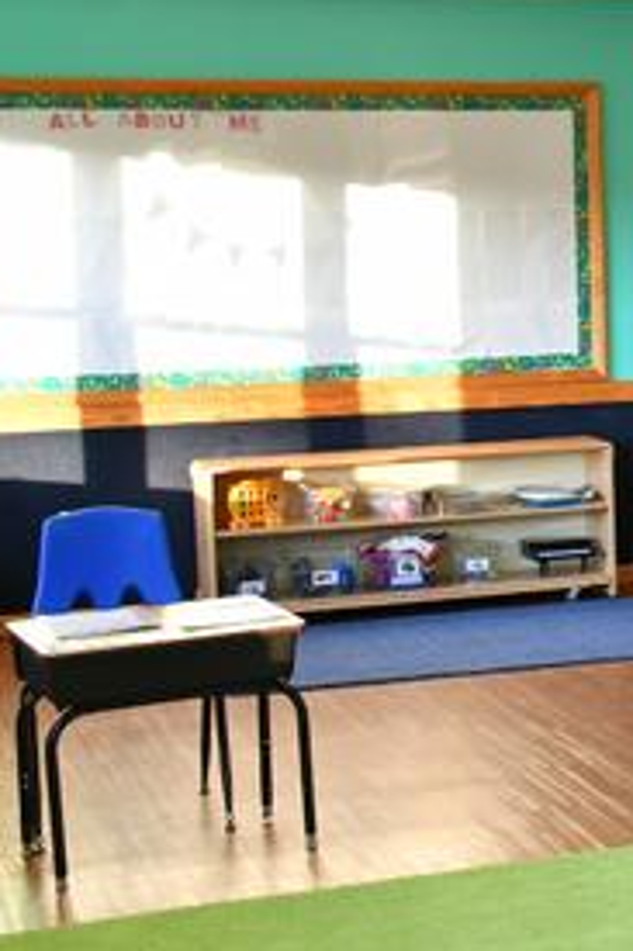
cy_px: 358
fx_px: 2535
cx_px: 1190
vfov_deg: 21.2
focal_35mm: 96
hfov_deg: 12.8
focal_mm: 22
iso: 800
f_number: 5
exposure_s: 1/60
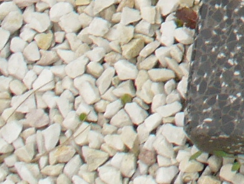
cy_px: -409
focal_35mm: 247
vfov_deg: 5.6
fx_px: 1743
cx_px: 680
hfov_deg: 7.3
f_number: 5.6
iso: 80
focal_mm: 6.1
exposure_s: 1/160
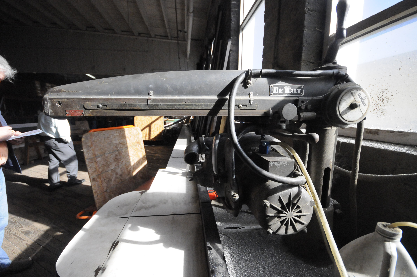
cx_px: 208
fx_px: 174
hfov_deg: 100.5
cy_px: 138
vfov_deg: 77.2
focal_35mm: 15
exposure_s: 1/2500
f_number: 5.6
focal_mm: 10
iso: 3200
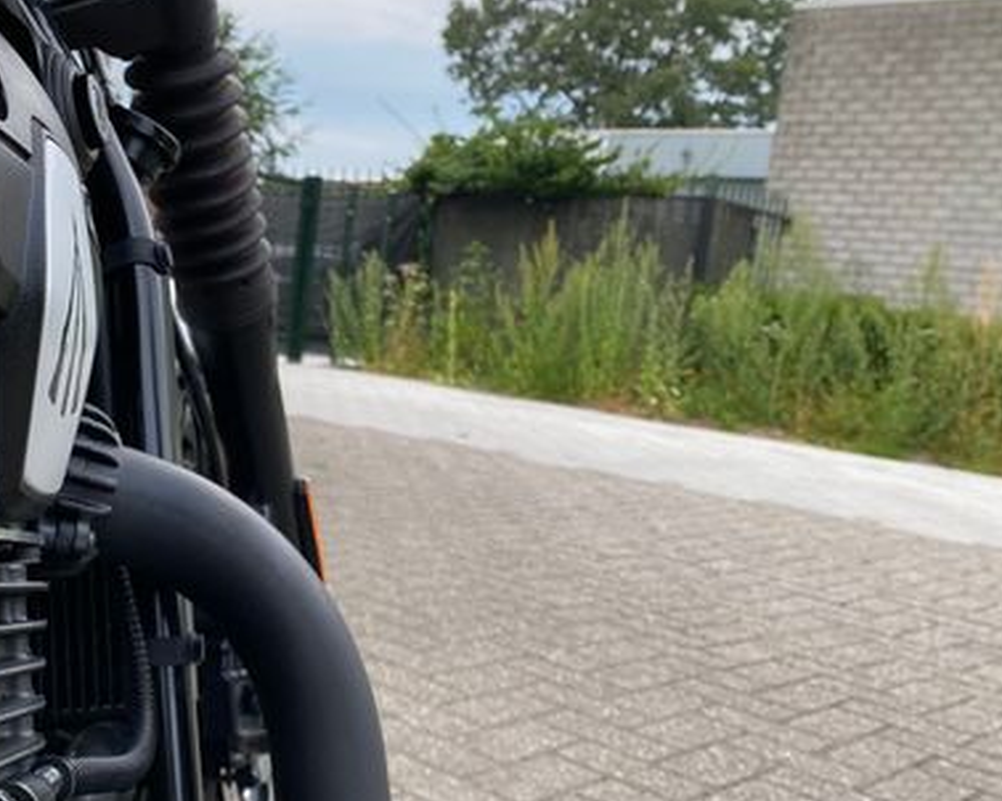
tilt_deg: -8.4
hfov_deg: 41.3
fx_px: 1275
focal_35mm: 43
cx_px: 217
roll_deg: -5.3
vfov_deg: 34.8
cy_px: 454
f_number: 1.8
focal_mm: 4.25
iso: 32
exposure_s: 1/571
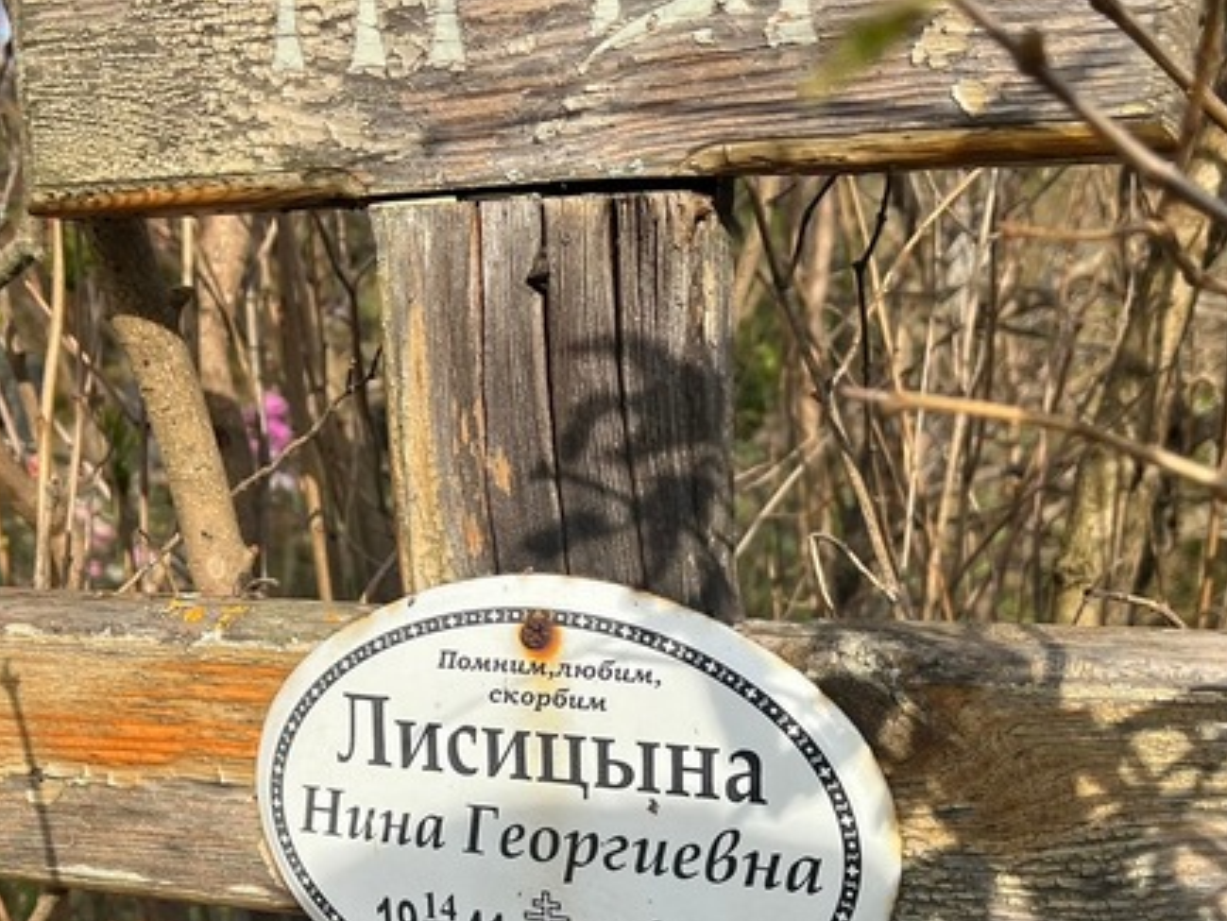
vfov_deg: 29.9
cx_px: 476
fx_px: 1702
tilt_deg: -11.3
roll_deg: +3.0
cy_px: 657
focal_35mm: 48
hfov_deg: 39.4
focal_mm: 5.7
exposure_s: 1/2123
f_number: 1.5
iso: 50
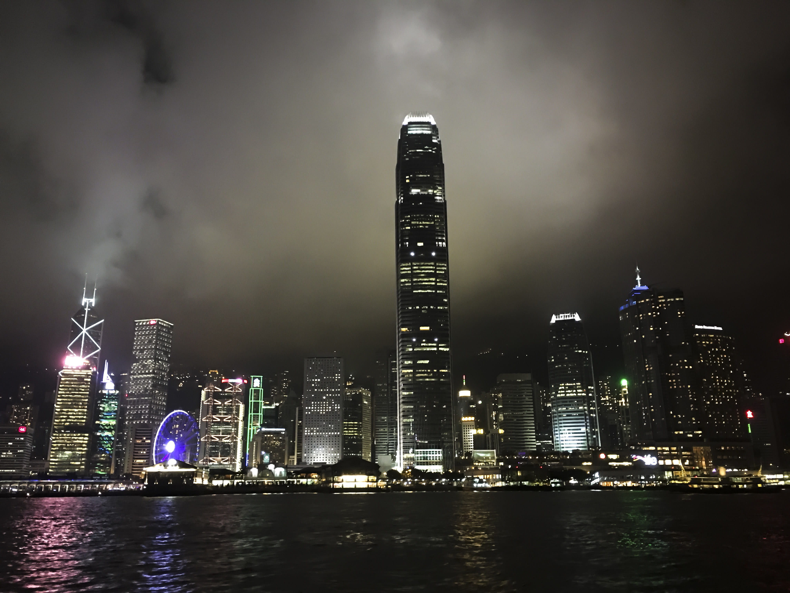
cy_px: 296
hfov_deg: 61.7
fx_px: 662
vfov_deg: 48.2
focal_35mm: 29
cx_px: 395
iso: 125
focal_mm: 4.15
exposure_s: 1/4
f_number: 2.2
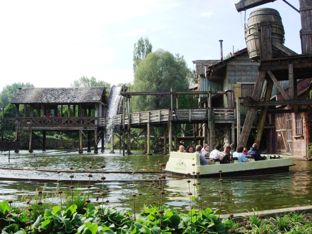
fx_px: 343
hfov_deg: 49.0
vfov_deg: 37.7
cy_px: 117
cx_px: 156
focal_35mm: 38
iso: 400
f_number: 4.8
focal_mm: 7.8
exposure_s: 1/2048
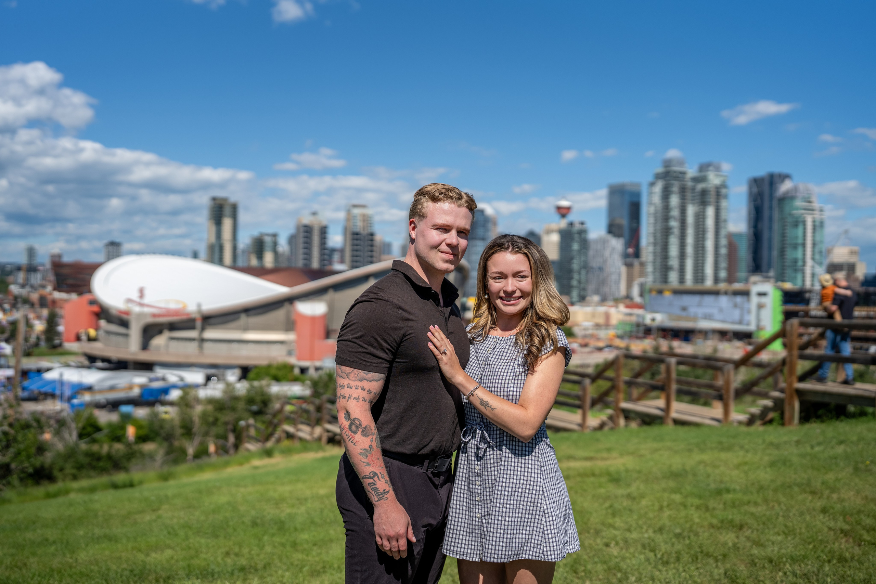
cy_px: 292
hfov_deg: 54.4
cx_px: 438
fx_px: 852
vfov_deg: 37.9
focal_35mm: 35
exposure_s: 1/5000
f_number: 2
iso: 50
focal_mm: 35
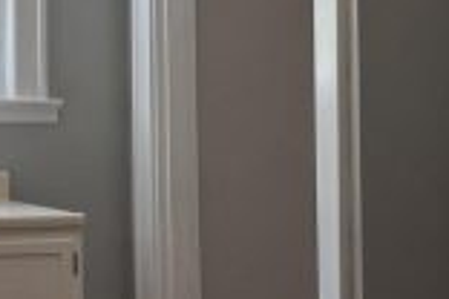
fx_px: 1334
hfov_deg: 18.0
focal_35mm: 107
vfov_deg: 12.8
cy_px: 102
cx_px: -109
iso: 100
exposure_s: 1/223
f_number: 1.78
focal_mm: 6.76
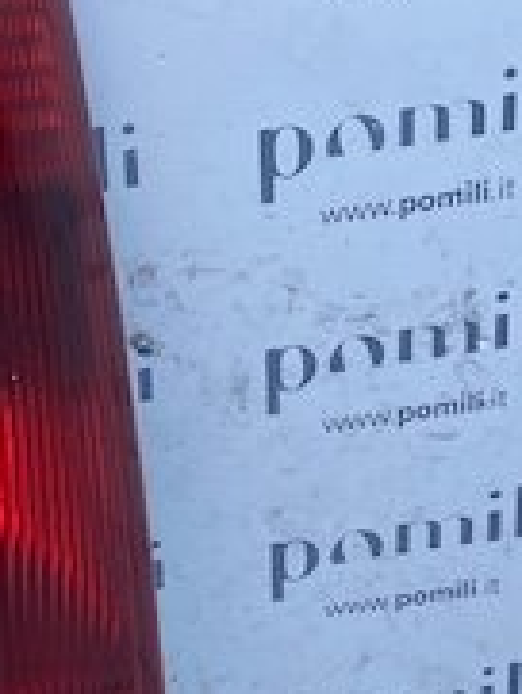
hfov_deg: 15.6
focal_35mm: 92
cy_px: 775
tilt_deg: -32.4
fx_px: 1848
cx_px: -81
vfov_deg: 20.3
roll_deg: -2.8
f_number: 1.8
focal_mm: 4.25
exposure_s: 1/1170
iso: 32
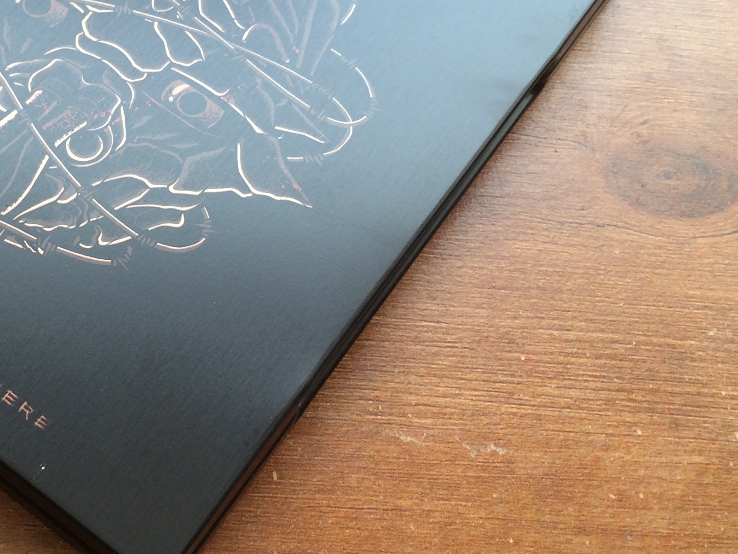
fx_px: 1258
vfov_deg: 24.6
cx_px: 129
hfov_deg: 31.7
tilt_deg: -59.3
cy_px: 160
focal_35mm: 59
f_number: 2.2
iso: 64
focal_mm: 4.15
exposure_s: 1/120
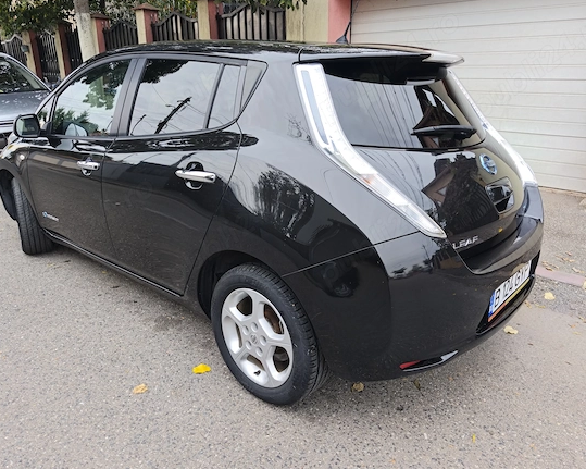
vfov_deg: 56.8
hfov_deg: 68.0
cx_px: 312
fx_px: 434
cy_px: 244
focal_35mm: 25
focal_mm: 6.18
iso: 64
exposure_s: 1/100
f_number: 1.65
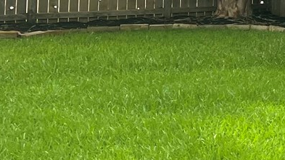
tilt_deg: +0.5
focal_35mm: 142
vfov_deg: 8.3
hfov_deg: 13.1
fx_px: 1073
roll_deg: -2.3
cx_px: 567
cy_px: -105
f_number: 1.6
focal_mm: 5.1
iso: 32
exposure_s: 1/770
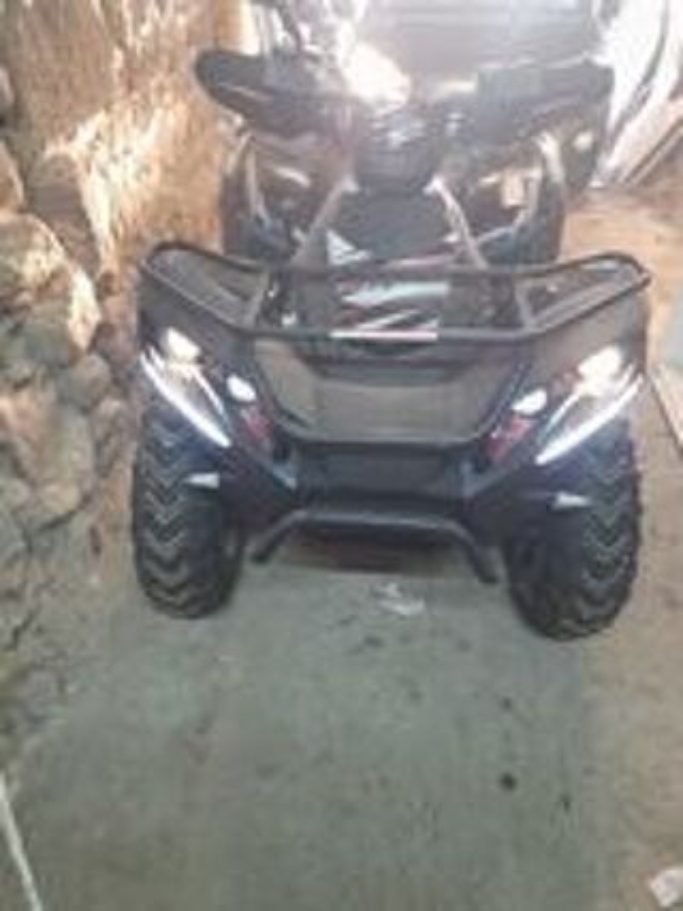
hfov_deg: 54.9
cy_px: 456
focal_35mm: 25
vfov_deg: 69.4
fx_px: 658
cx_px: 342
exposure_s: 1/25
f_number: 2
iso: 500
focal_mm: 4.6
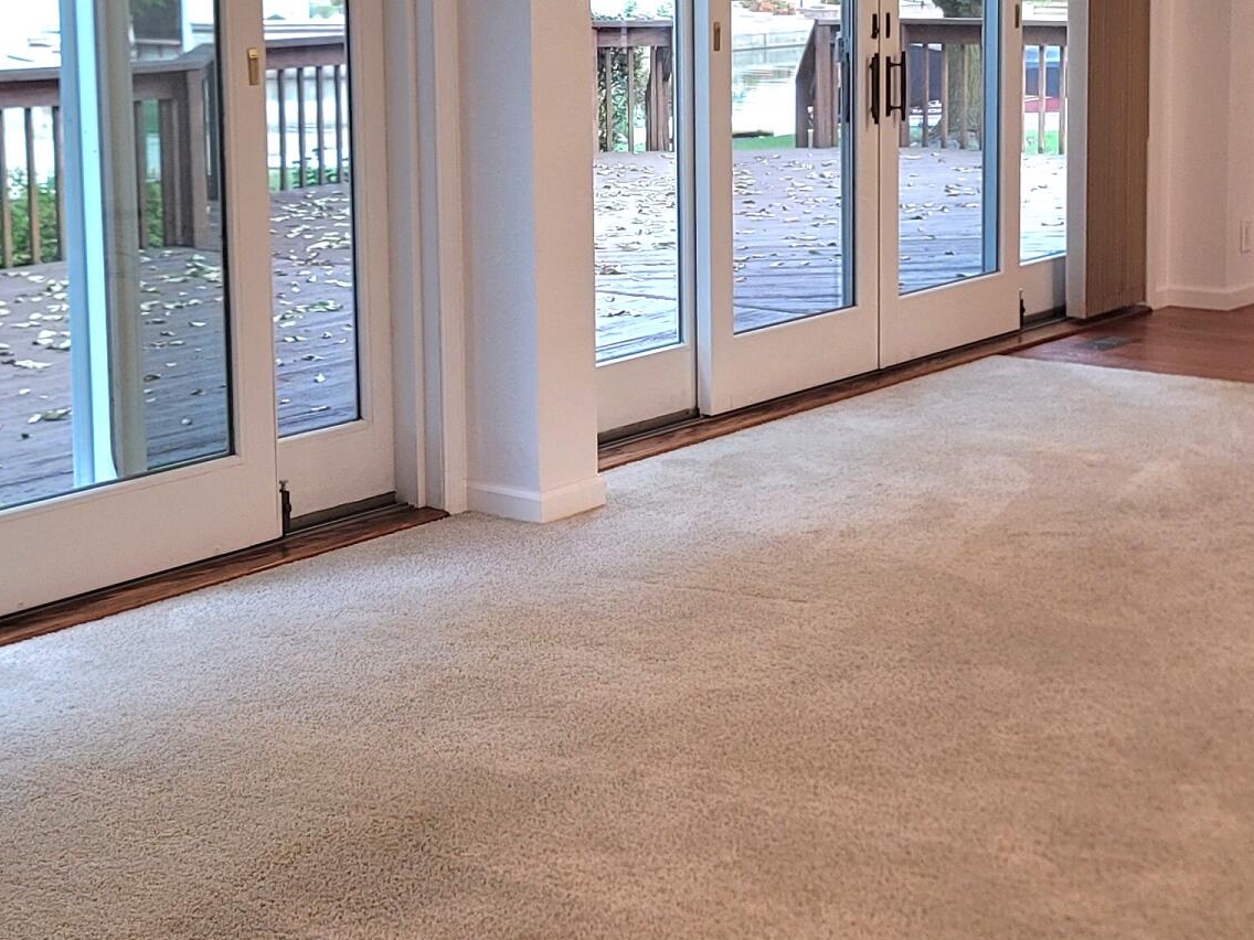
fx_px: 2391
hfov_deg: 29.3
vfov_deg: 22.0
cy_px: 200
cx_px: 730
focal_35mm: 66
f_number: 1.8
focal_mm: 7
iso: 250
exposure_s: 1/120
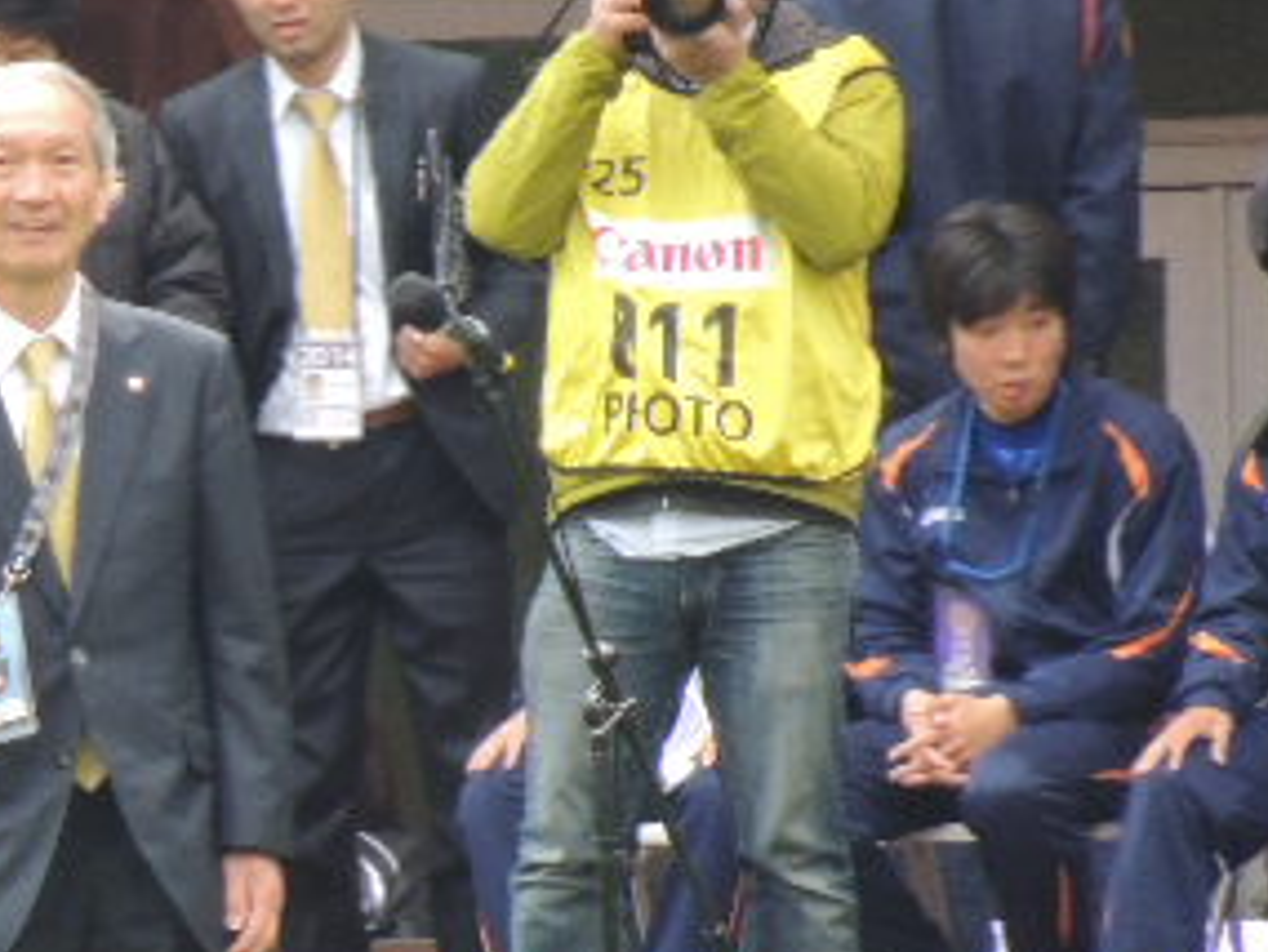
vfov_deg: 0.7
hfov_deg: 1.0
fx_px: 74098
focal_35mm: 2022
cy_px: 592
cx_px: -62
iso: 720
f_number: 5.5
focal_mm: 160.5
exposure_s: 1/500
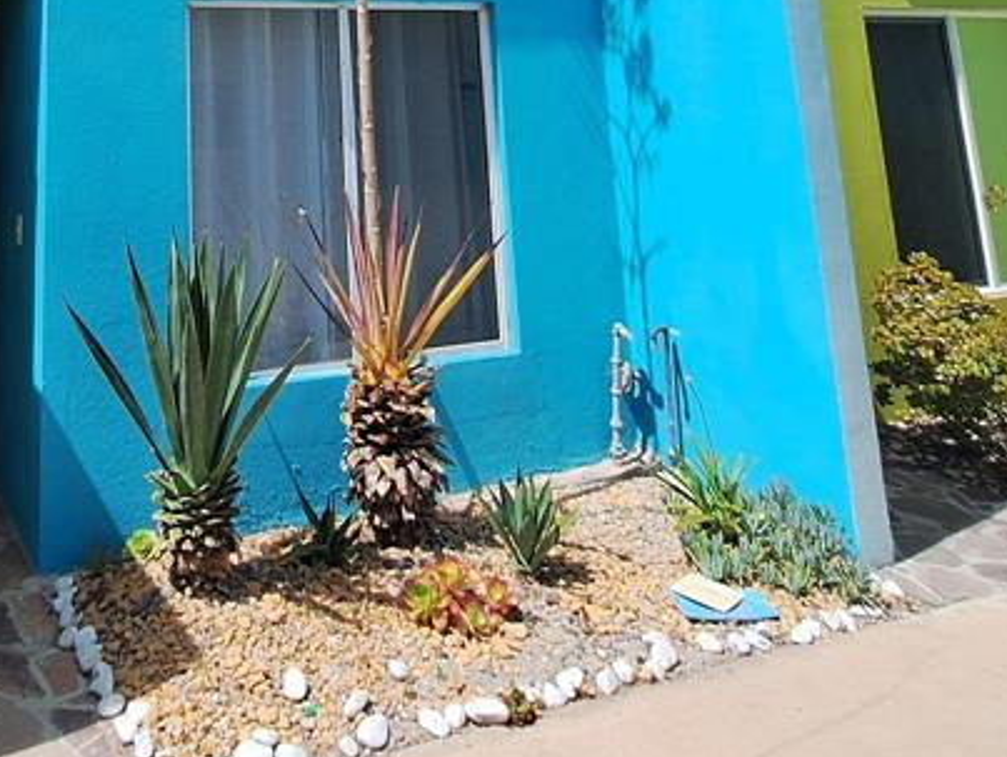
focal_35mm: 33
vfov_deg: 35.9
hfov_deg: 51.4
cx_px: 182
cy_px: -95
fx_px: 961
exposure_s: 1/1739
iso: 40
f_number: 2.2
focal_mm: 1.74
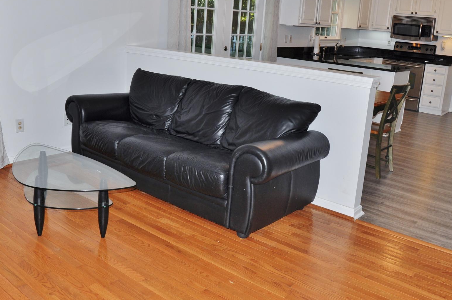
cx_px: 192
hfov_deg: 53.0
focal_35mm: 36
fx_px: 451
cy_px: 111
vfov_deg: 36.6
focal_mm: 18
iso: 250
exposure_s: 1/60
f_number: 8
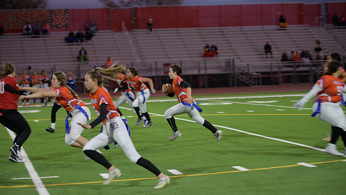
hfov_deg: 20.2
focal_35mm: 106
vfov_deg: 11.4
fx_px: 972
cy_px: 111
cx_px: 172
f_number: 2.8
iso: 560
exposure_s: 1/200
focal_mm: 100
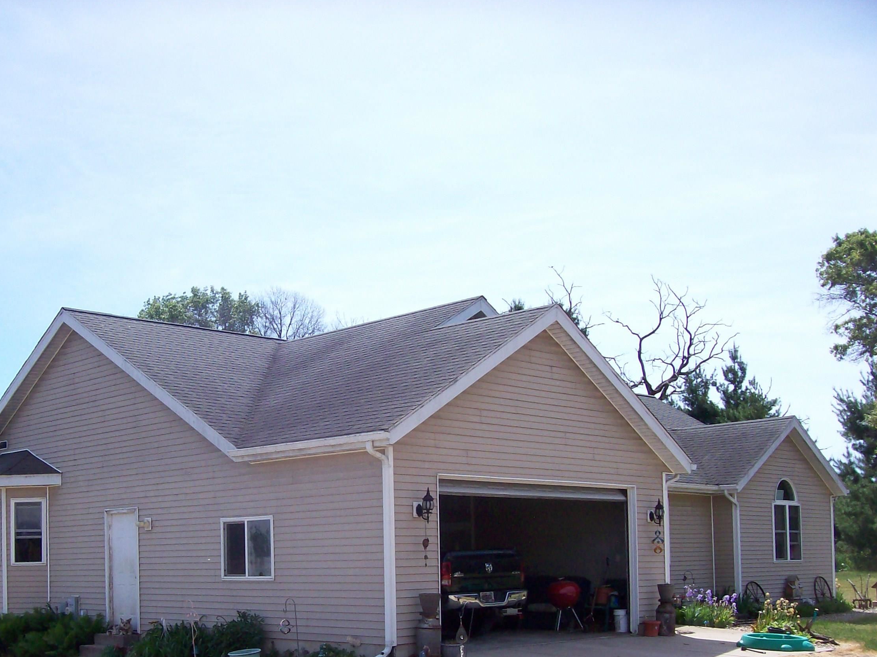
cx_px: 328
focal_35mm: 46
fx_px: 1165
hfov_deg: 41.0
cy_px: 415
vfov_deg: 31.3
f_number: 4.8
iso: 80
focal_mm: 6
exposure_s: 1/563
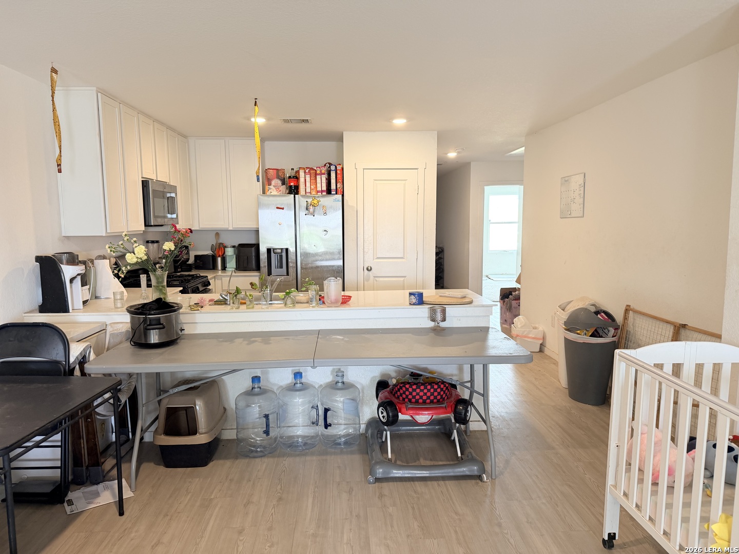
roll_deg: +0.9
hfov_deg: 71.6
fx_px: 512
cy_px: 277
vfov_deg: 56.8
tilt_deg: -6.8
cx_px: 370
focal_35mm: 24
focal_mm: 6.76
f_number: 1.78
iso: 125
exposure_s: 1/60
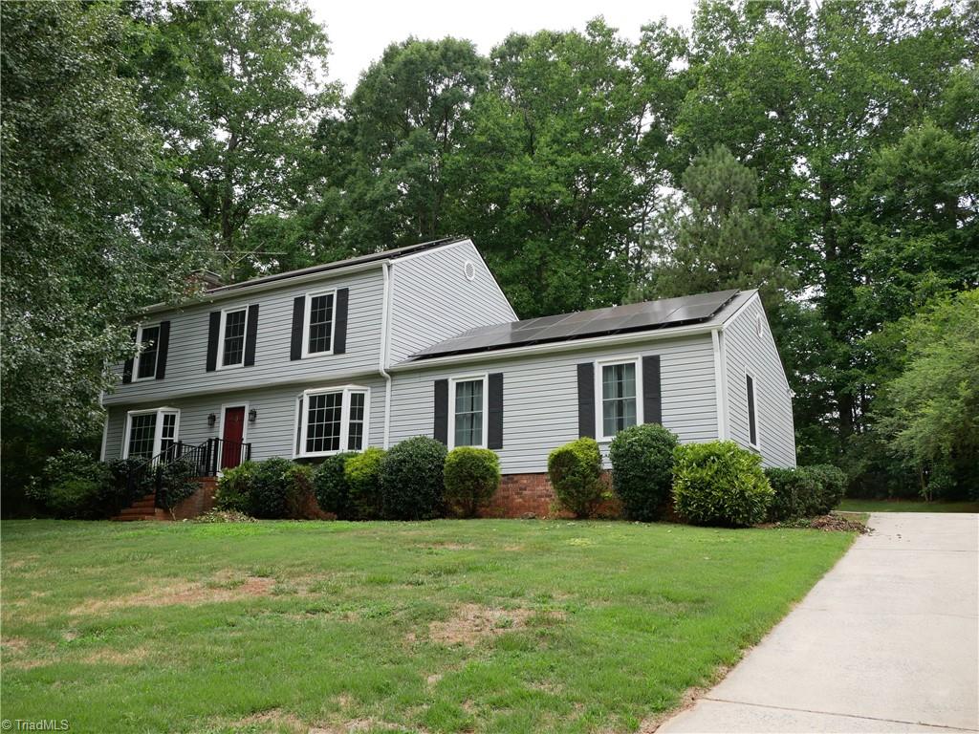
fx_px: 848
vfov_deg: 46.8
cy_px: 367
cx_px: 490
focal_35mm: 30
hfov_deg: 60.0
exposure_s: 1/250
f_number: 6.3
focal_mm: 15
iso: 200
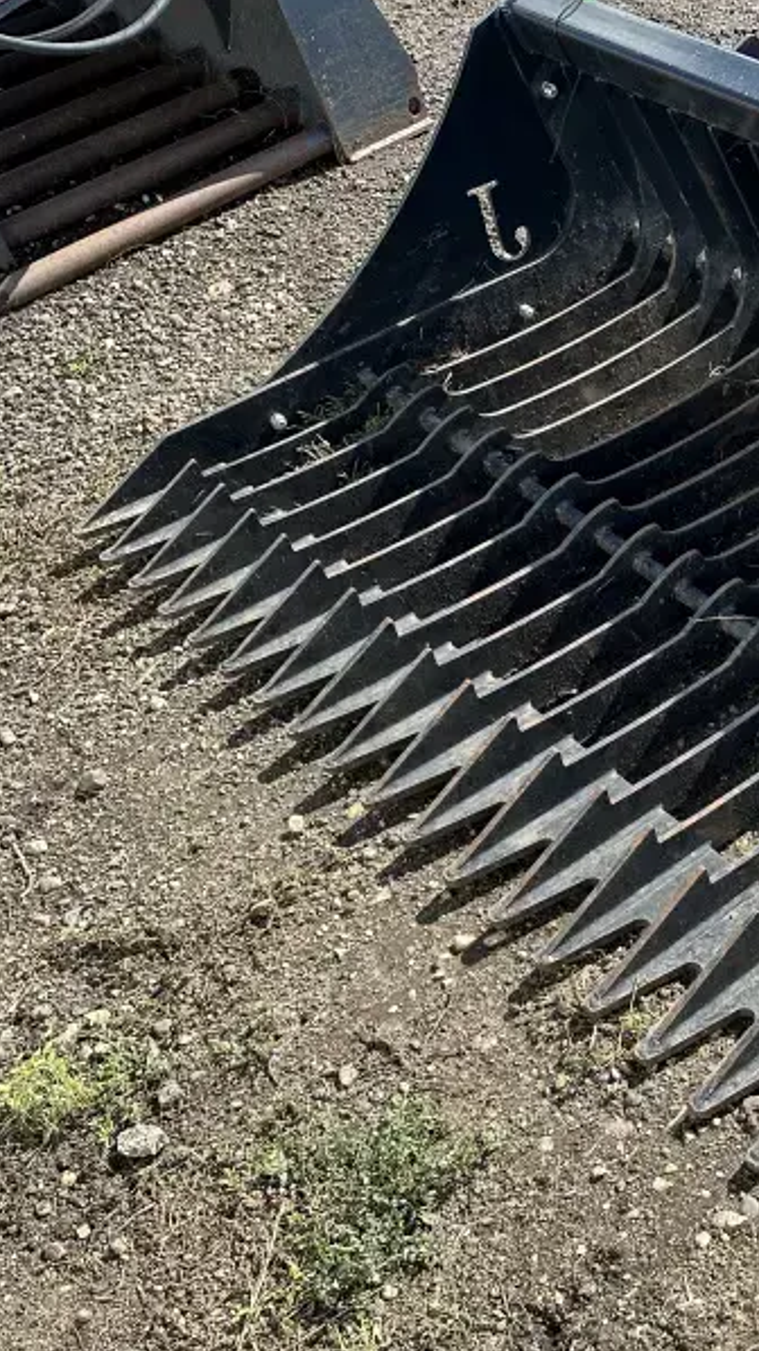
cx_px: 940
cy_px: 768
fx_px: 1504
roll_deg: +6.4
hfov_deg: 25.1
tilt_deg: -43.9
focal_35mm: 42
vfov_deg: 48.2
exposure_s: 1/1304
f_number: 1.78
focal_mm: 6.86
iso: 80
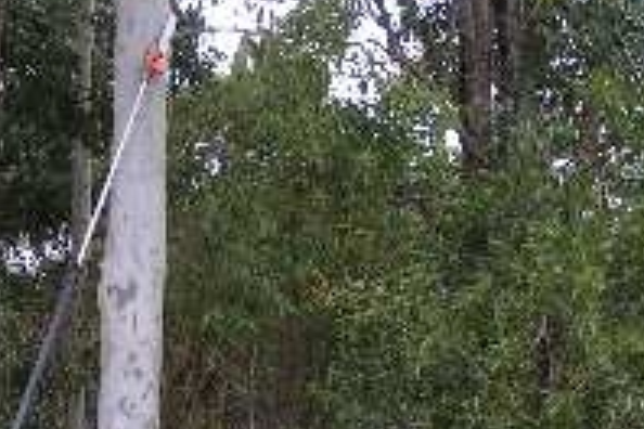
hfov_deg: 23.4
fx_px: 1538
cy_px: 439
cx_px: 150
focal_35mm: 86
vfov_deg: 15.6
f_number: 5.6
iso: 50
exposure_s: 1/50
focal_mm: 6.3
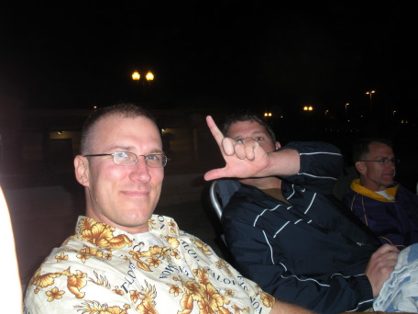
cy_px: 157
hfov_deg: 51.4
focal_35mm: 36
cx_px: 209
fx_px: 435
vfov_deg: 39.7
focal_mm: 6.3
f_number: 3.5
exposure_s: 1/60
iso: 100
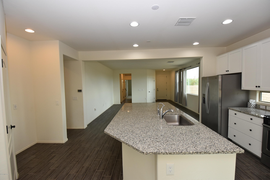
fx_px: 113
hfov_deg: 100.3
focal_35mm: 15
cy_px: 90
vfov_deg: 77.4
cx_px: 135
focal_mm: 10
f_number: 5.6
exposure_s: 1/125
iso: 800
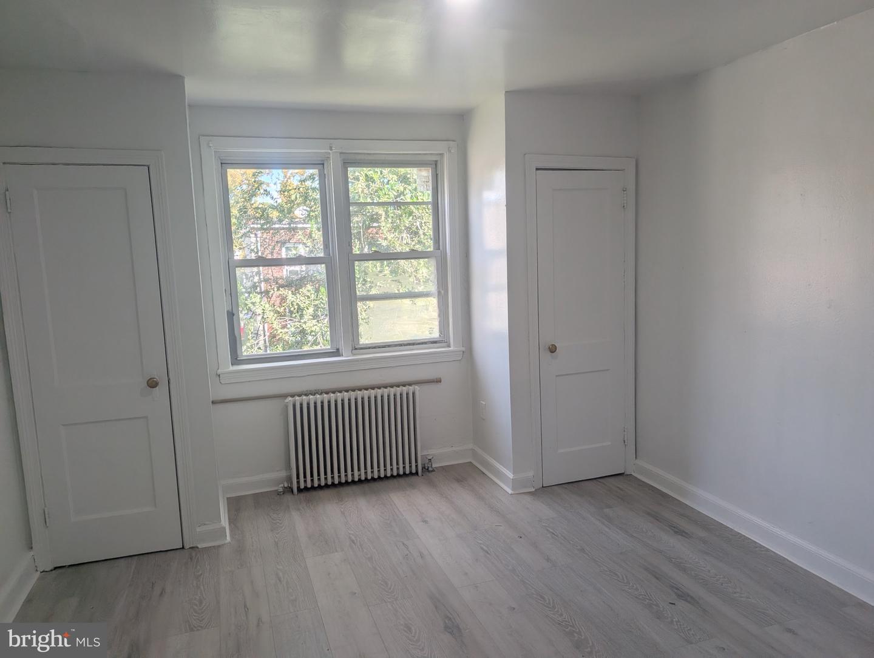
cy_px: 329
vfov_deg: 56.9
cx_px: 437
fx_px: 607
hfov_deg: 71.5
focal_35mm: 24
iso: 20
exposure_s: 1/771
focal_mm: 6.9
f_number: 1.68
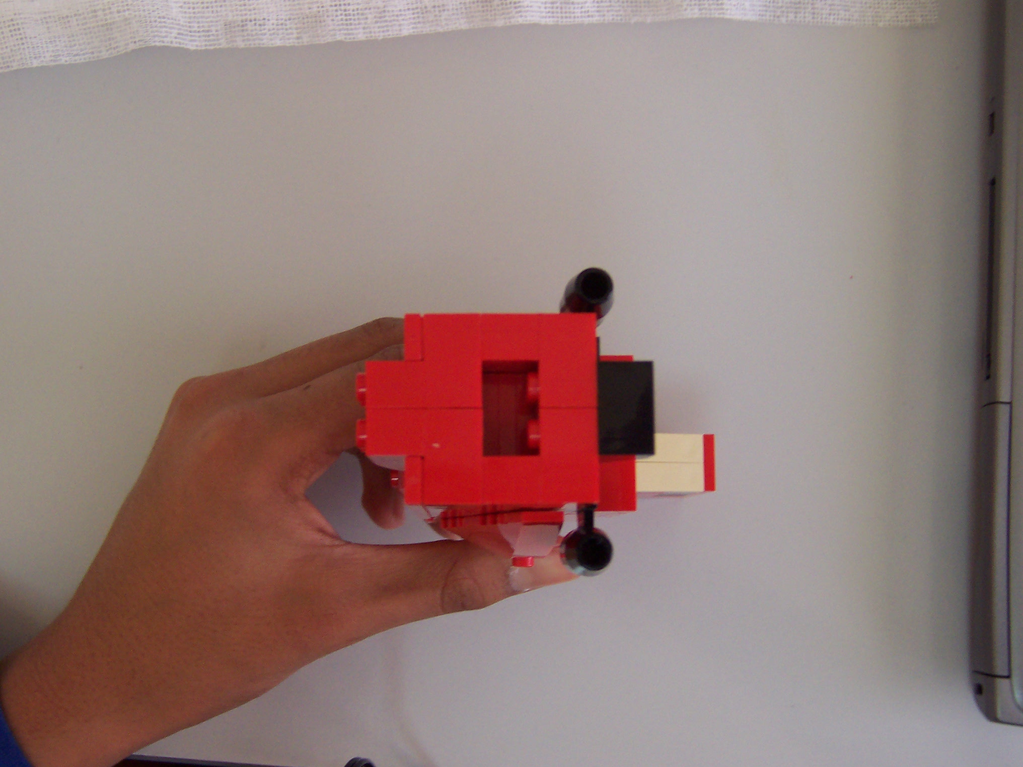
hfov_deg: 36.8
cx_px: 512
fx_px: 1537
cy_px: 384
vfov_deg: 28.0
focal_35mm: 52
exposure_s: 1/30
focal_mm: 8
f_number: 3.4
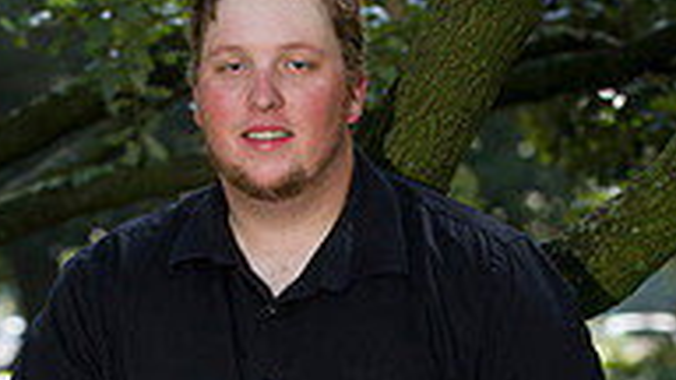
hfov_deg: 9.0
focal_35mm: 240
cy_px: 559
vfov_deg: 5.0
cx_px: 301
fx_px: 4302
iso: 320
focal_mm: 98
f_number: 4
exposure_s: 1/160
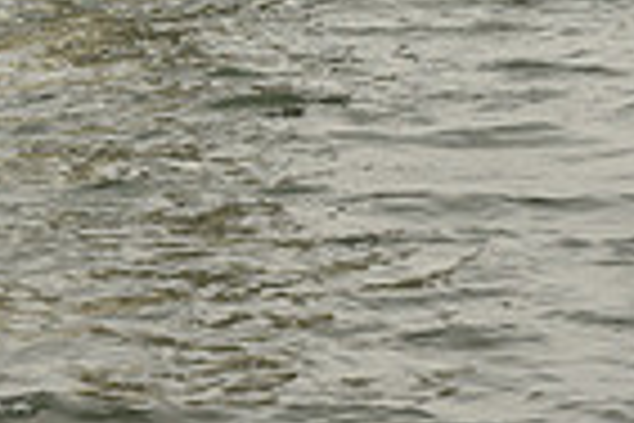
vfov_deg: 4.6
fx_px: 5072
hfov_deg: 7.1
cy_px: -806
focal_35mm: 288
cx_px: 52
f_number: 11
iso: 250
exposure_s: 1/640
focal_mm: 70
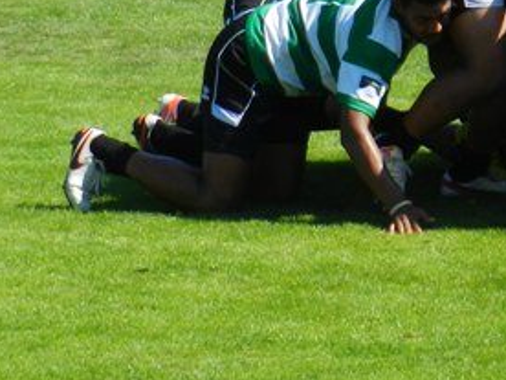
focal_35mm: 371
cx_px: 781
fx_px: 5423
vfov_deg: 4.0
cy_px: -55
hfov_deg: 5.3
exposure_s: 1/640
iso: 160
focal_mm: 17.7
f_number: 4.6
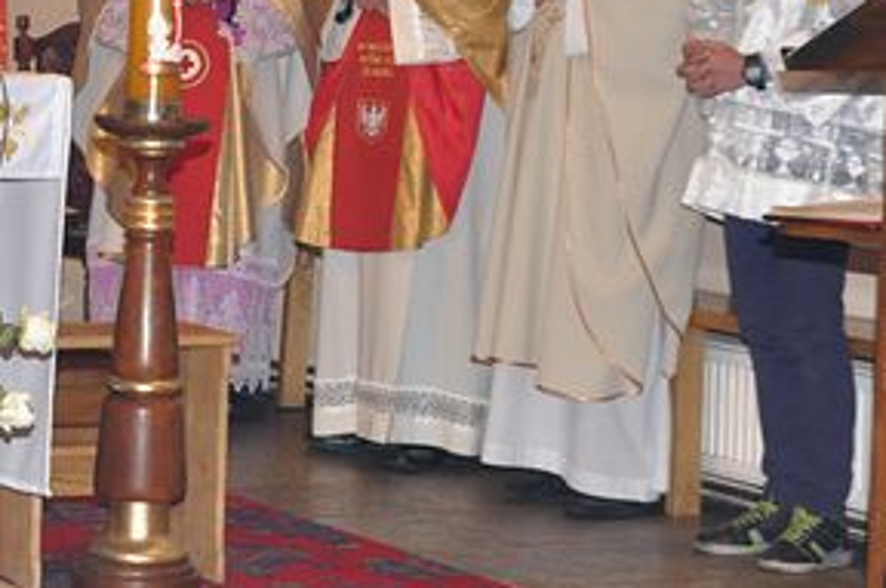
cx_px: -169
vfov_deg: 10.2
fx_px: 3268
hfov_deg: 14.9
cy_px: 91
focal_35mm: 133
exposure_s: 1/60
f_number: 6.3
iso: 1000
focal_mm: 30
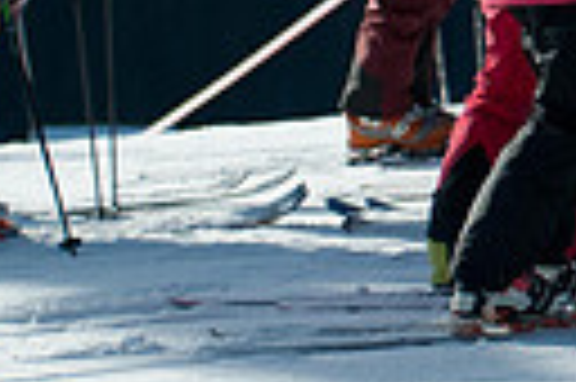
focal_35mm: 543
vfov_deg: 2.5
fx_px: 8677
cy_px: -362
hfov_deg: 3.8
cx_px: 1166
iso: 200
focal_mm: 80
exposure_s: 1/1250
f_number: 3.2
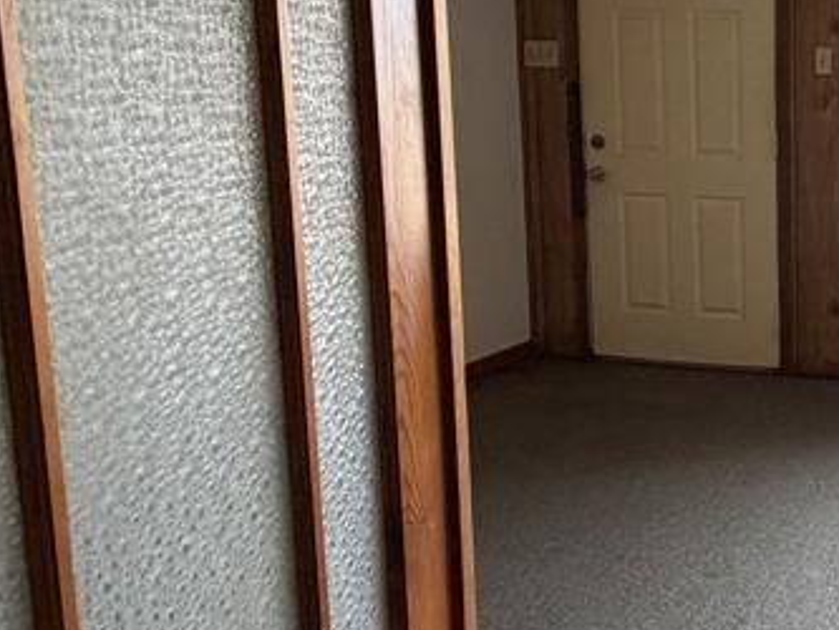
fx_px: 1043
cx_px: 1068
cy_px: 202
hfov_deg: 33.3
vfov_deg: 33.3
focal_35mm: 43
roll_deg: -0.7
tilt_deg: -7.6
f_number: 2.2
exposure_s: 1/121
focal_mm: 2.22
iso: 160
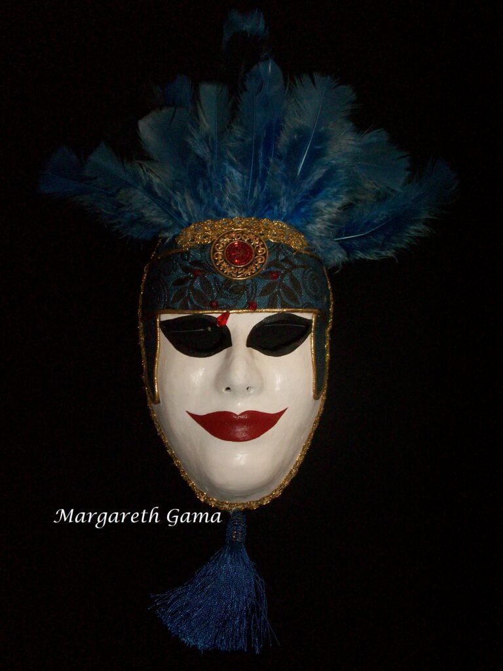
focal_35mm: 34
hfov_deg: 41.8
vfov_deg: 54.0
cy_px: 336
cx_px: 252
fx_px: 659
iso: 160
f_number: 2.8
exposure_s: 1/60
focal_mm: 5.7
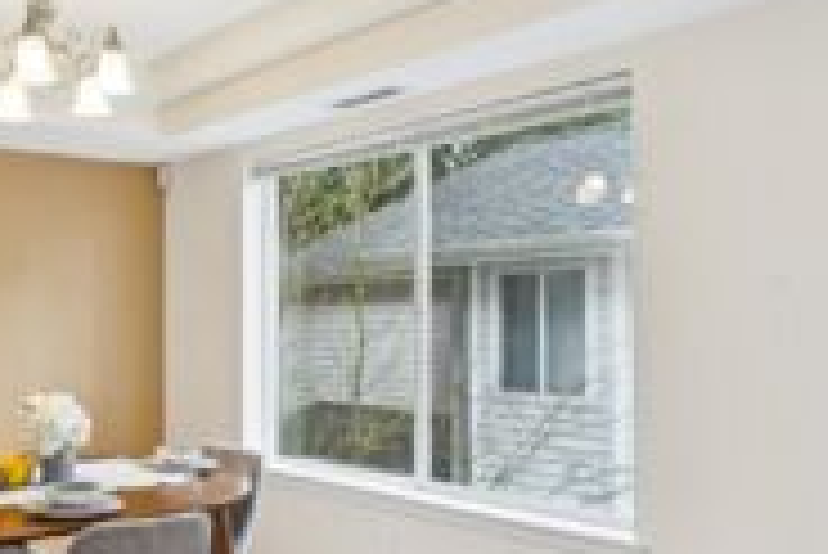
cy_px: 336
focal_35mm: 38
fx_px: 864
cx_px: 81
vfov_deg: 35.4
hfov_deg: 46.2
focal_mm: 11.5
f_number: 9
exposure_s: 1/6
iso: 250
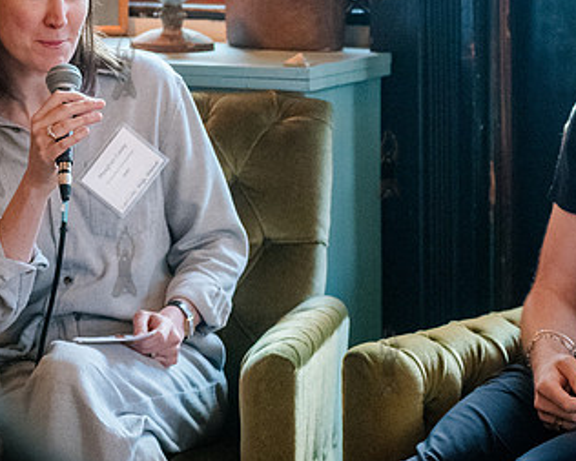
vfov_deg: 8.1
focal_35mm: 190
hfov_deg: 10.2
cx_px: 251
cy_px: 115
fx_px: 3240
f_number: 4
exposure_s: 1/200
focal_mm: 86
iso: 5000
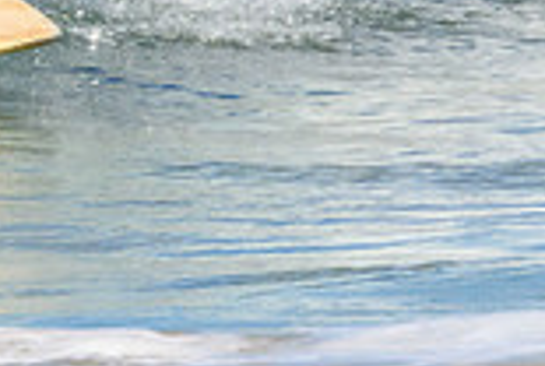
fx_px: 62340
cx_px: -367
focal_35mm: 4110
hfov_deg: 0.5
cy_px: -315
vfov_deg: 0.3
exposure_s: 1/2000
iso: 900
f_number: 11
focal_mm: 800
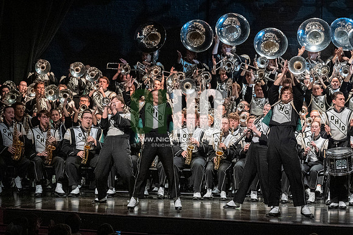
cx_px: 176
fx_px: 1833
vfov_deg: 7.3
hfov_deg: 11.0
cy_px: 118
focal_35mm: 187
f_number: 4
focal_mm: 125
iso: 4000
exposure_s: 1/500
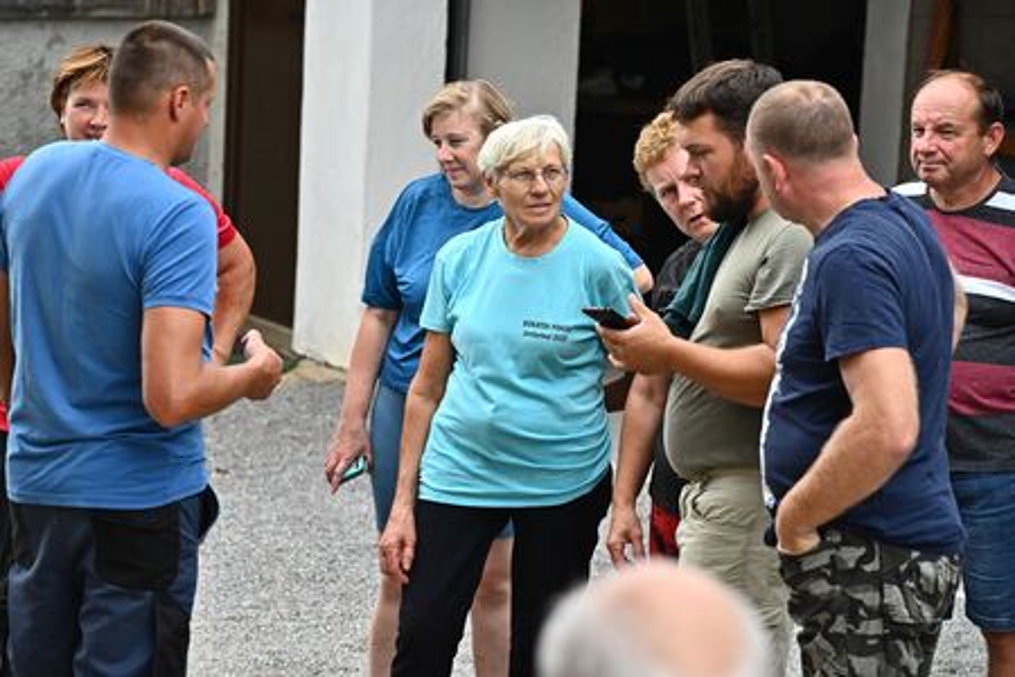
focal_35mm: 200
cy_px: 338
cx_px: 508
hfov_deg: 10.3
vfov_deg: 6.9
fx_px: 5638
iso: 1600
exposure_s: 1/1250
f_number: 7.1
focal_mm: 200
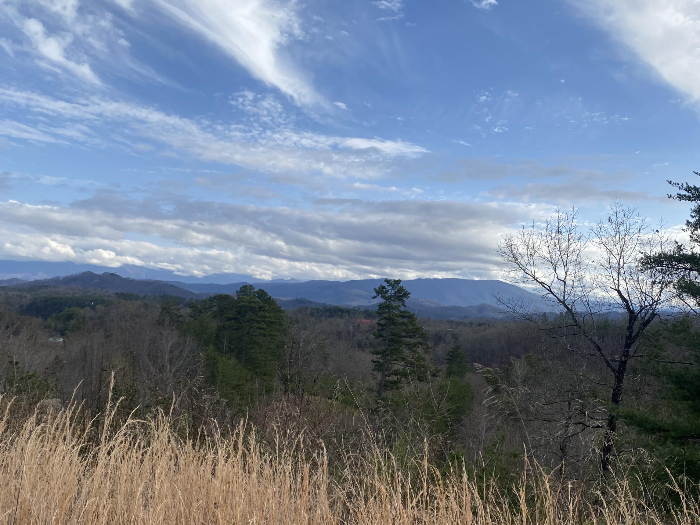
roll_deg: -2.7
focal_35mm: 34
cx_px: 364
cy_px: 277
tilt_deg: +4.4
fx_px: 688
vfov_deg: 41.8
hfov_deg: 53.9
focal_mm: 4.25
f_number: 1.8
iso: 32
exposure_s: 1/2688
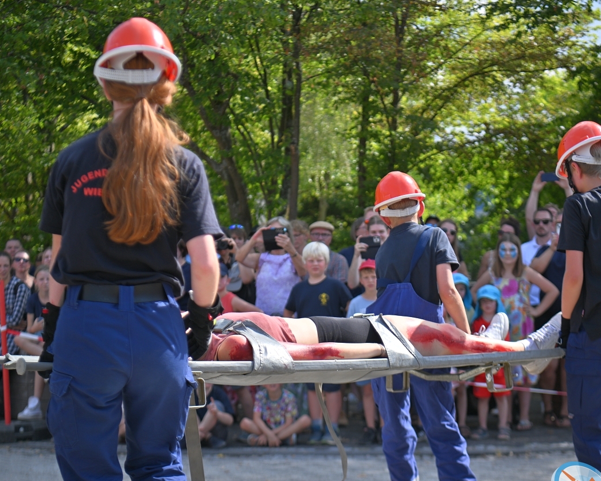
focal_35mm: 67
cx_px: 324
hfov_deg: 28.3
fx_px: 1192
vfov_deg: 22.8
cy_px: 249
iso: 64
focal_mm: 50
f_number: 2.8
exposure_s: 1/1250
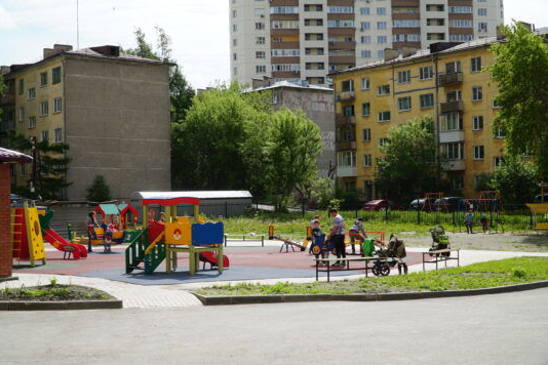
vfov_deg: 28.6
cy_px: 182
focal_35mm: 47
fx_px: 715
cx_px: 266
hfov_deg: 41.9
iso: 100
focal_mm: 30
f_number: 5
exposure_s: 1/640
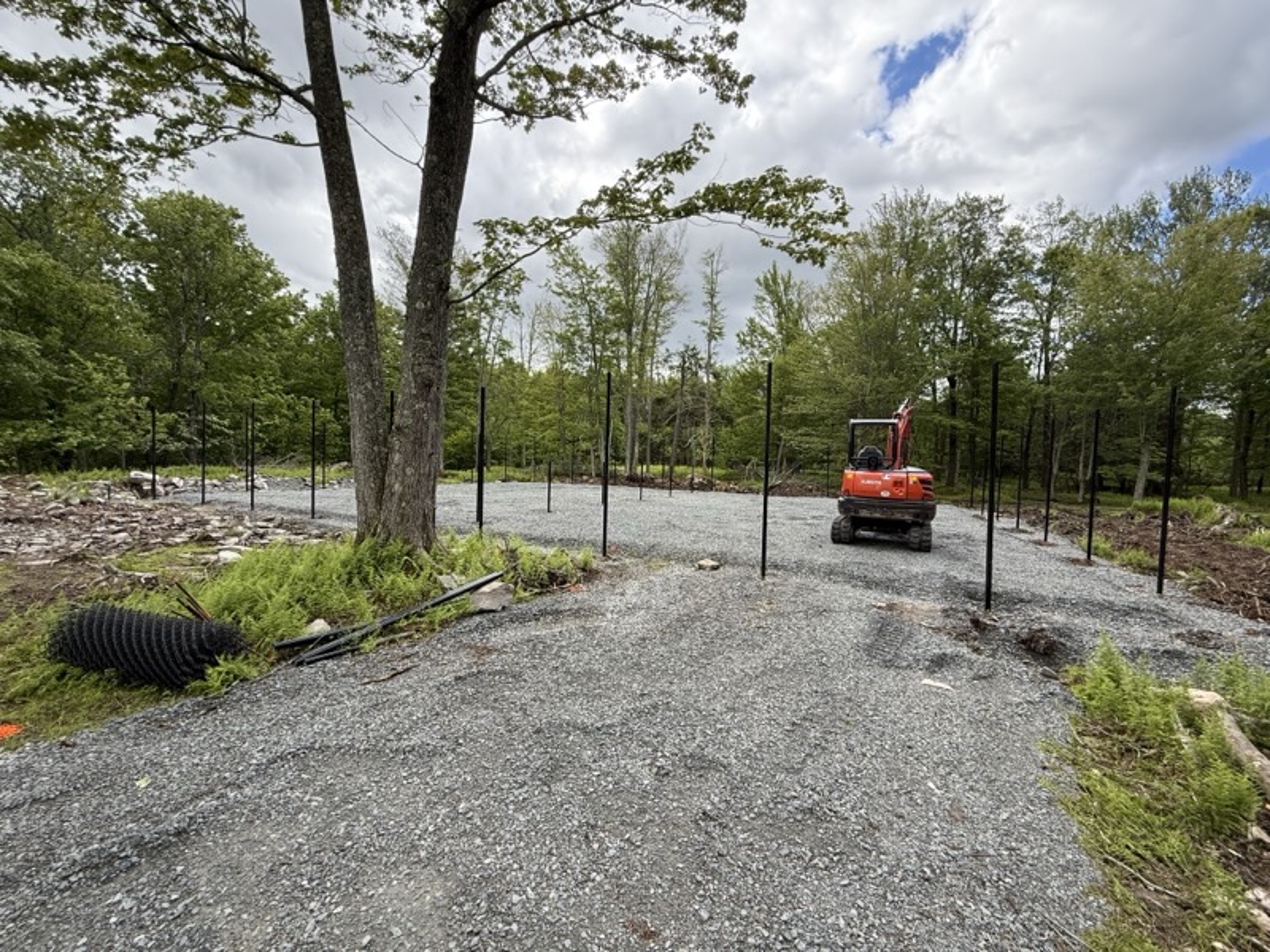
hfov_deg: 102.1
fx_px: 514
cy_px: 476
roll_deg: -2.3
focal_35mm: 14
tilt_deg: -2.3
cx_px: 635
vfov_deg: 85.7
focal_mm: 2.22
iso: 64
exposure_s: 1/461
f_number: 2.2
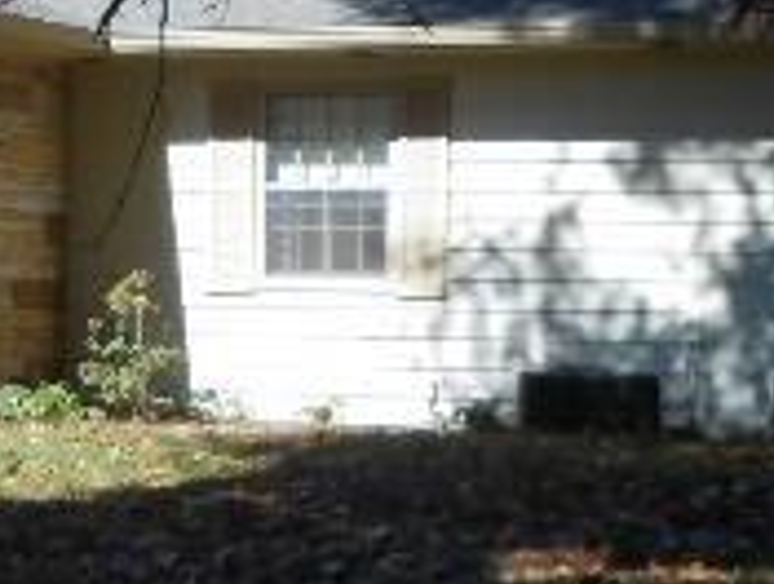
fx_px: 2778
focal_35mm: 124
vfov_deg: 12.0
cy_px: 234
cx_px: 18
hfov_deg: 15.6
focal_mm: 6
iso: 80
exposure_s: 1/320
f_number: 3.9
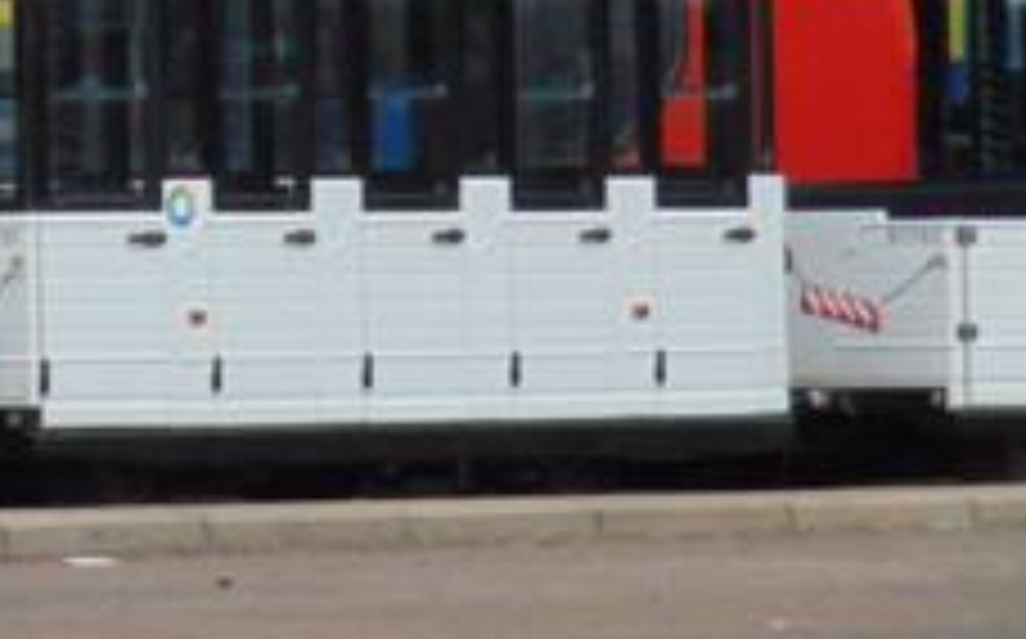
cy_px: -405
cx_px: -333
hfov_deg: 3.5
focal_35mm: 605
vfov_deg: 2.2
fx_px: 16900
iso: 200
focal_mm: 36.4
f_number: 4.1
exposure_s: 1/1000
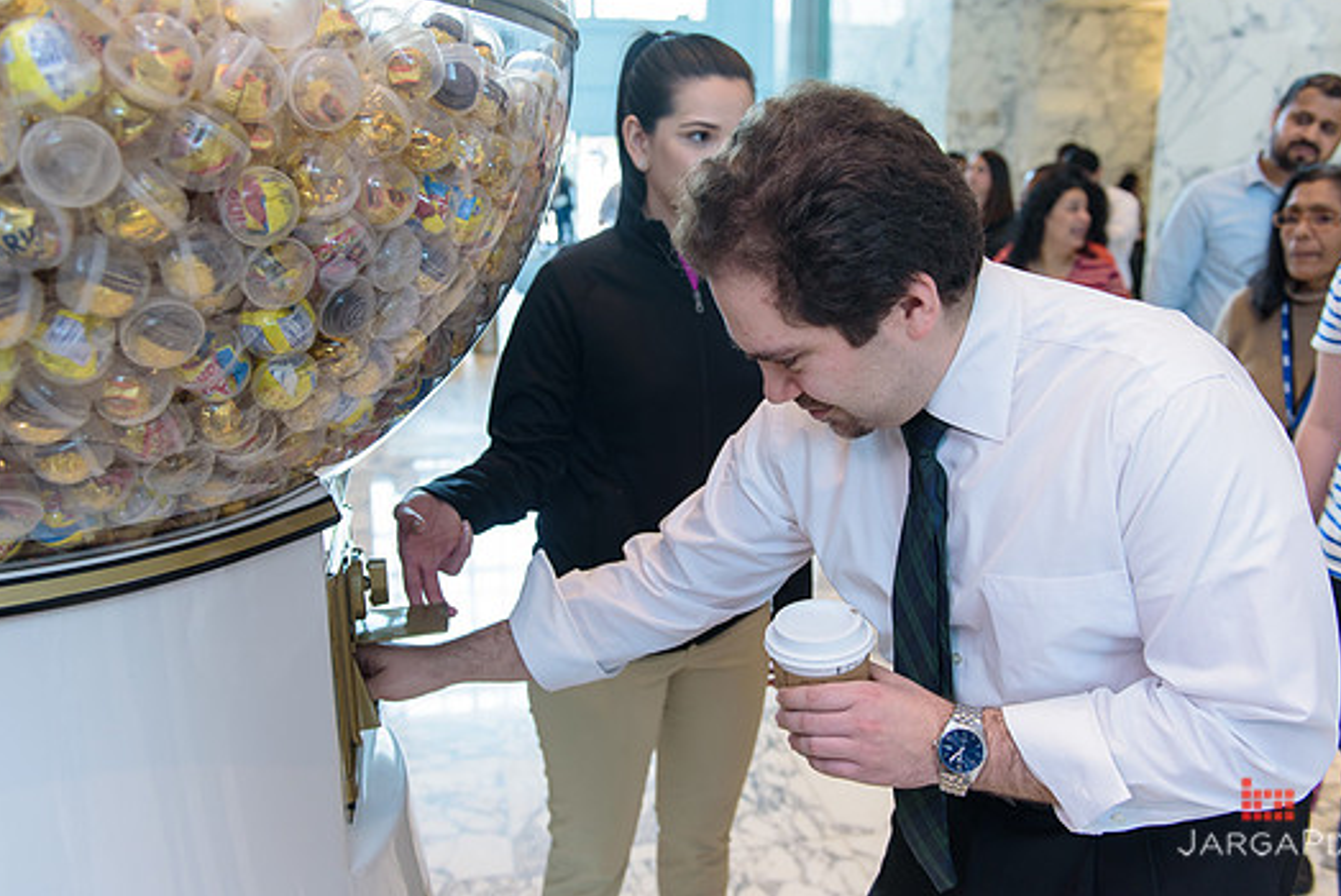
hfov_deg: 60.3
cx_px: 681
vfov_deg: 42.4
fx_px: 1155
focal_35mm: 31
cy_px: 416
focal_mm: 28
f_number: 3.2
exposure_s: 1/125
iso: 800
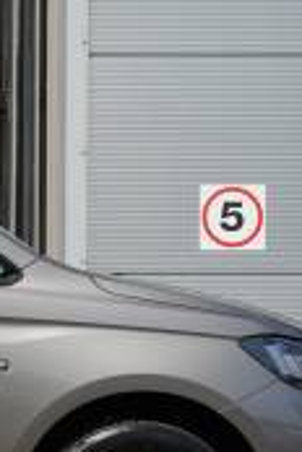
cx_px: -383
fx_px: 2108
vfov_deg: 12.2
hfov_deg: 7.7
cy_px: 322
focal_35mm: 168
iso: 100
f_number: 4.5
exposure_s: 1/400
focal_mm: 45.7
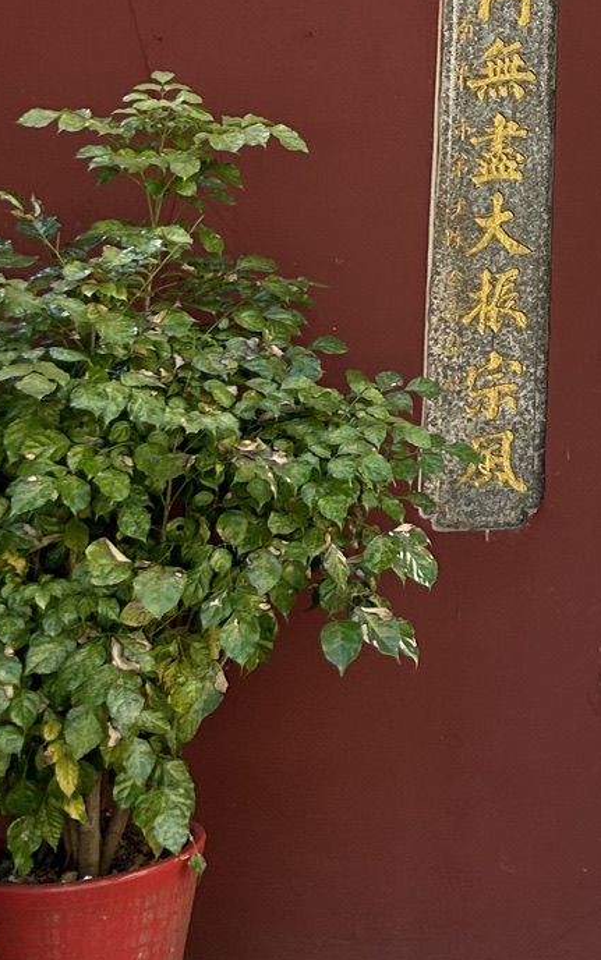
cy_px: -117
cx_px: 1028
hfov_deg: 14.6
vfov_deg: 24.0
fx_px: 2095
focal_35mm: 80
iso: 50
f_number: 1.5
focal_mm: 5.7
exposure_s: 1/533
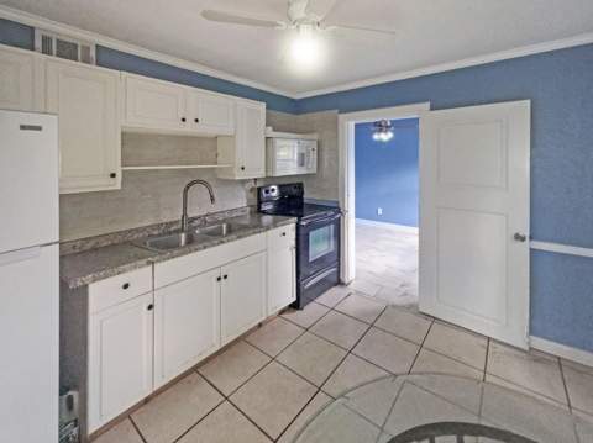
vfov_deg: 89.8
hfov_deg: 106.2
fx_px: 222
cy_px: 222
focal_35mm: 13
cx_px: 296
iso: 250
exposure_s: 1/60
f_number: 2.2
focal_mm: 2.2
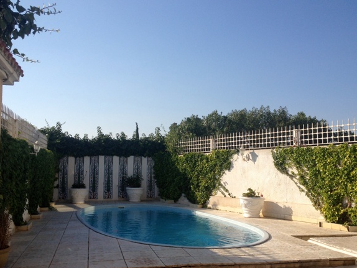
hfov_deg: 47.8
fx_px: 402
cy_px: 139
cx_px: 187
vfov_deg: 36.8
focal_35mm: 39
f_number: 2.4
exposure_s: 1/1905
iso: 64
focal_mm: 4.28
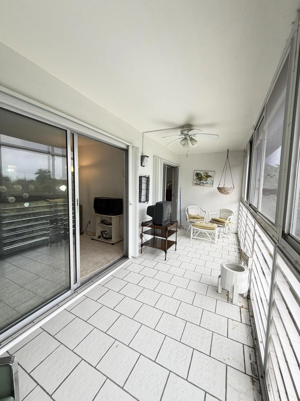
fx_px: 162
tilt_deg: -4.4
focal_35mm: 14
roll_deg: -1.2
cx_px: 150
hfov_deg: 85.7
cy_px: 200
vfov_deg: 102.1
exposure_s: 1/121
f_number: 2.2
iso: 100
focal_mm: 2.22
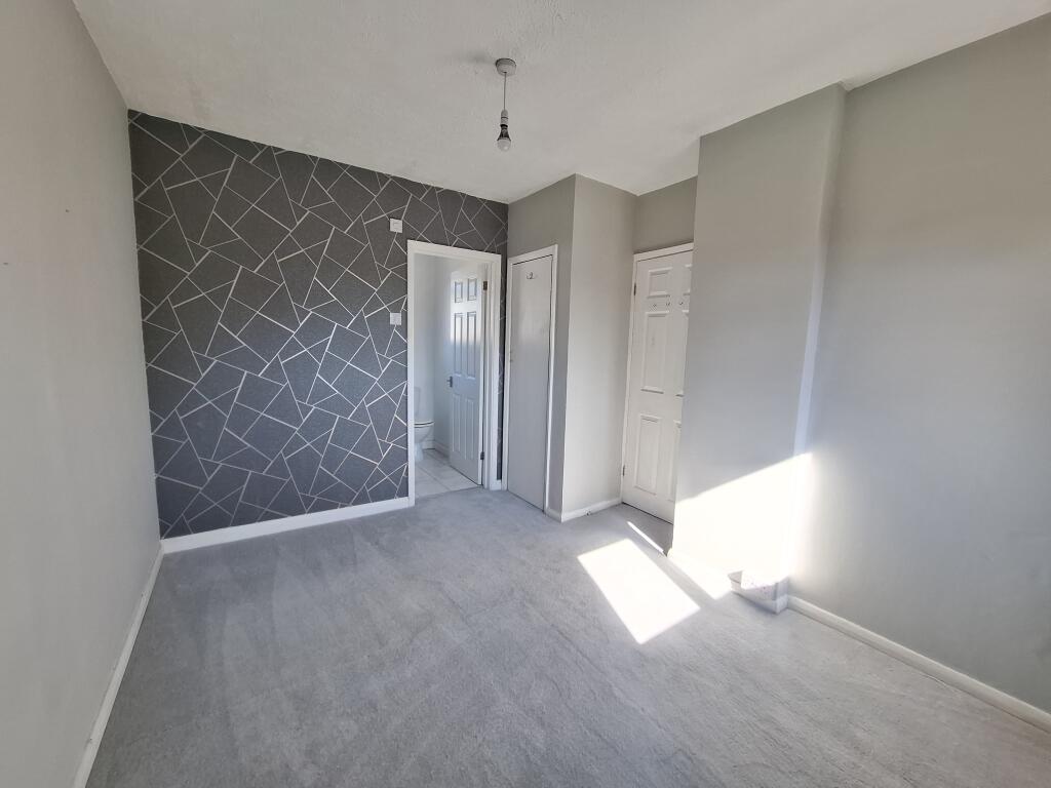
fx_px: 395
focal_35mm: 13
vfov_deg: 89.9
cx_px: 526
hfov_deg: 106.2
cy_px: 394
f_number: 2.2
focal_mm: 1.74
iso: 40
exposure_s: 1/100
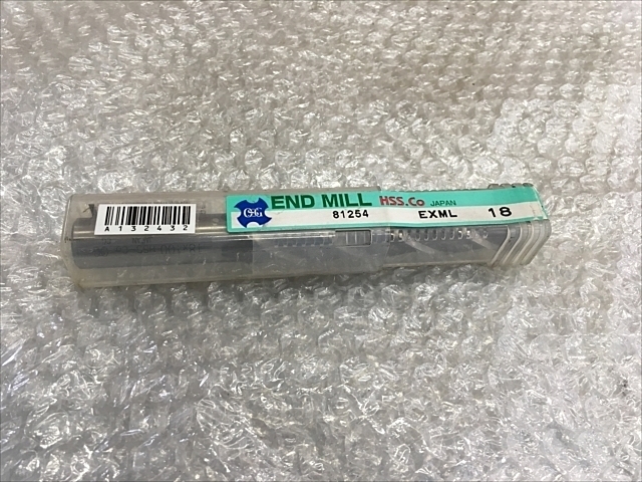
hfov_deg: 61.7
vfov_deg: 48.2
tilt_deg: -56.5
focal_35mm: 29
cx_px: 321
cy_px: 241
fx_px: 538
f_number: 2.2
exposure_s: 1/30
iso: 50
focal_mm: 4.15
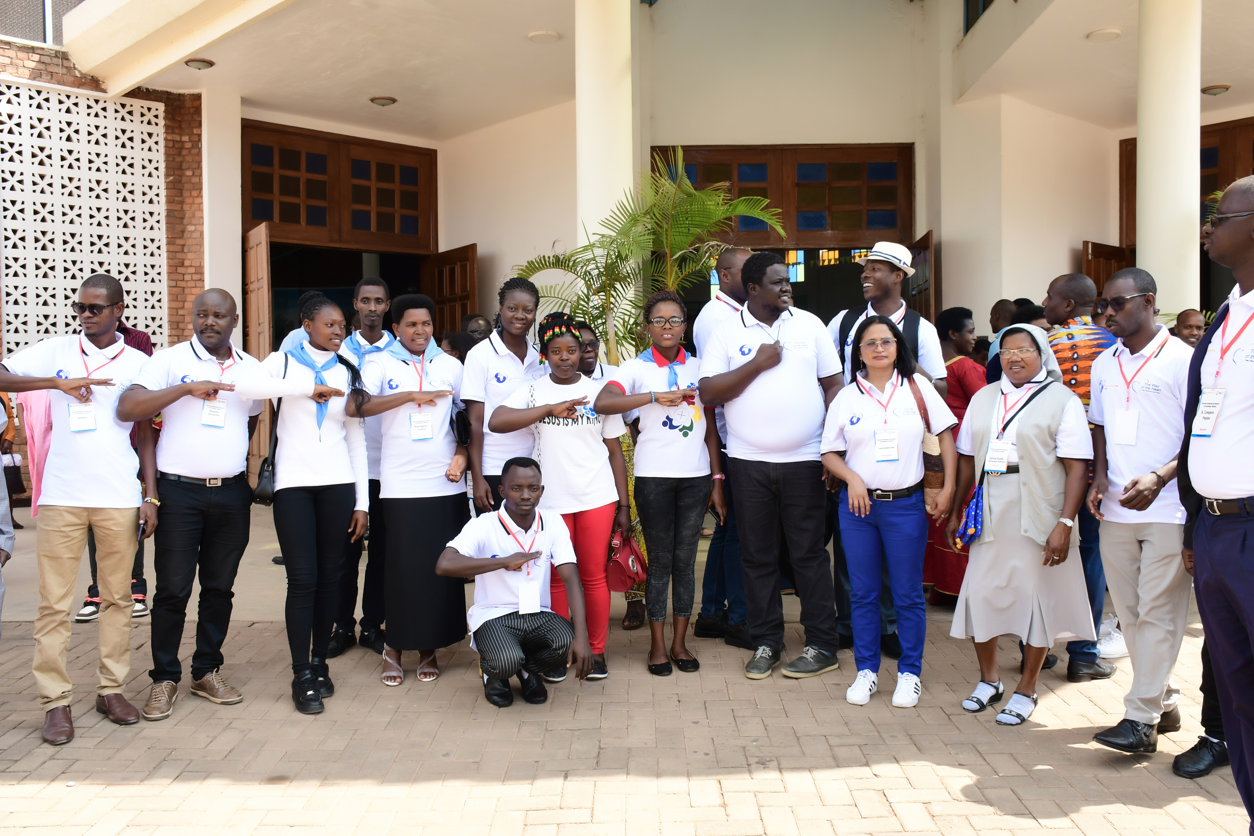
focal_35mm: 33
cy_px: 418
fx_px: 1149
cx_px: 627
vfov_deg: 40.0
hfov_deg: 57.2
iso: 400
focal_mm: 22
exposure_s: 1/125
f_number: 9
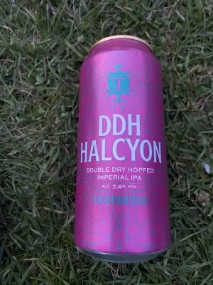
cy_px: 142
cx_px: 106
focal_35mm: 25
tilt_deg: -82.8
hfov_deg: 54.9
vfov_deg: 69.4
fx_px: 205
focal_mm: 4.25
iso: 800
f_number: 1.8
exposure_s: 1/30
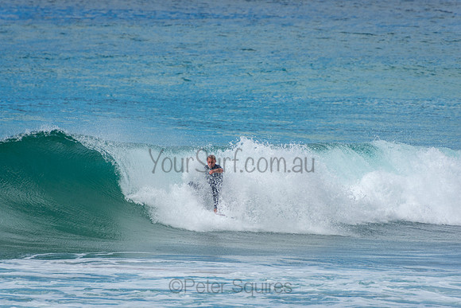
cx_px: 230
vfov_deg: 2.3
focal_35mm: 600
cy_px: 154
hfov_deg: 3.4
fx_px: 7685
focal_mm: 400
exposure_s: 1/1250
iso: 200
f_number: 5.6
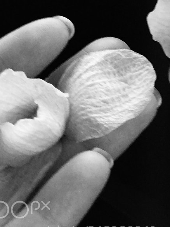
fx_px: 1023
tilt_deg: -33.7
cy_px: -50
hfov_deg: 9.4
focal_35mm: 156
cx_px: 187
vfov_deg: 12.4
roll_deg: +0.0
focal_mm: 6.6
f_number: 2.8
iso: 50
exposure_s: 1/90
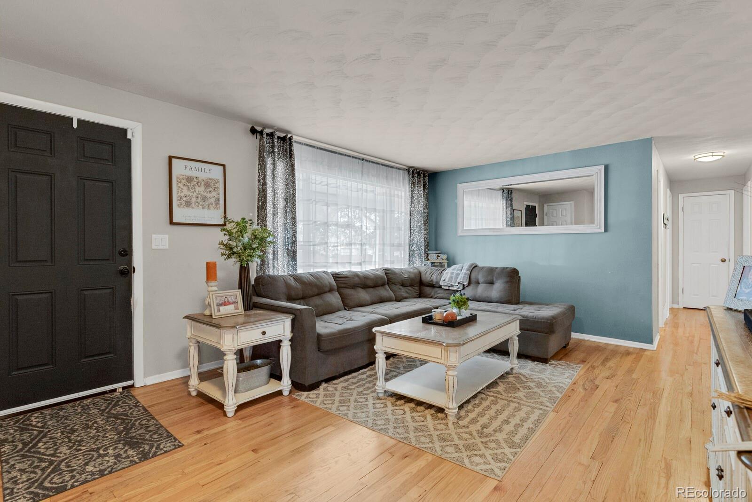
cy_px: 251
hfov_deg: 93.3
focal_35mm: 17
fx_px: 355
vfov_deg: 70.5
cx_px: 376
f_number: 8
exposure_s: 1/20
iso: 4500
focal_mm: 17
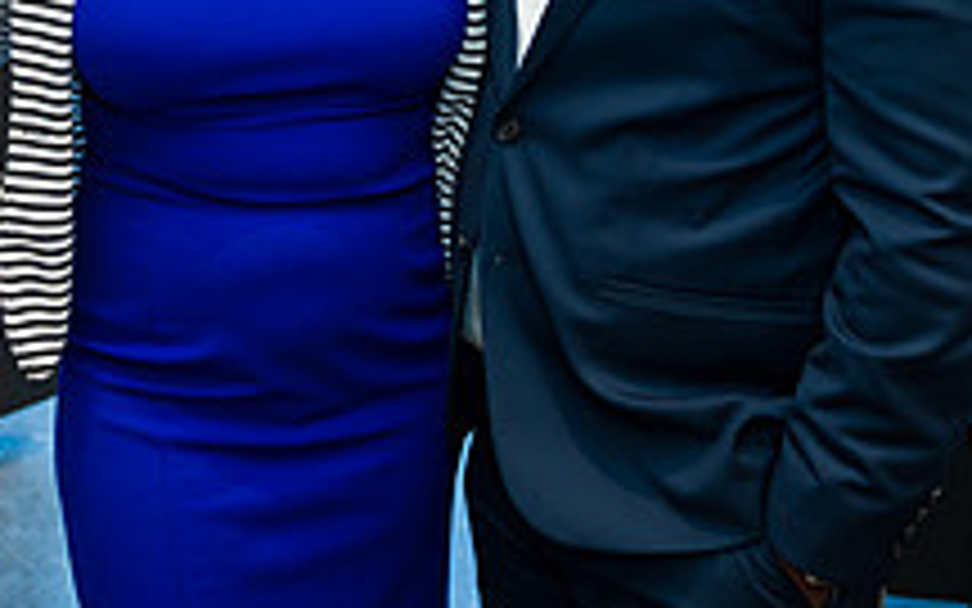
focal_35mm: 71
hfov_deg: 28.5
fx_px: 1881
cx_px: 230
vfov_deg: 17.5
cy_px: -122
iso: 400
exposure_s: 1/125
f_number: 3.2
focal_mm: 26
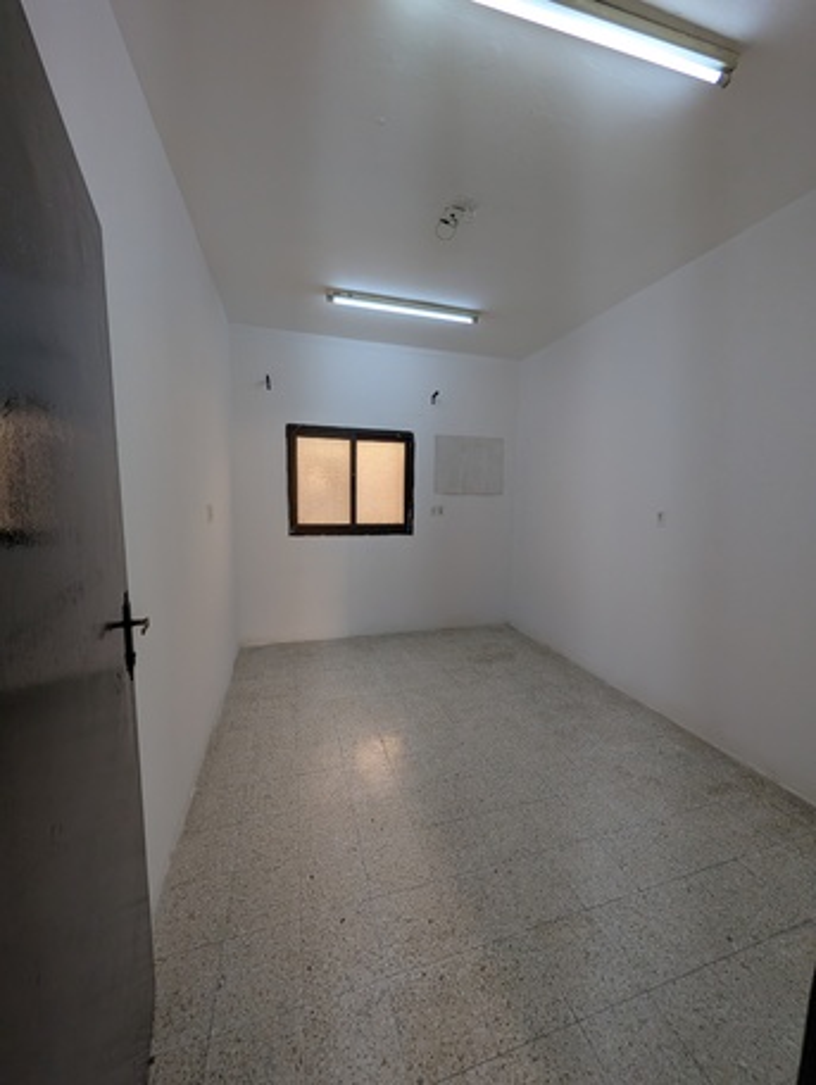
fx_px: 376
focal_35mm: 12
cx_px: 408
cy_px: 542
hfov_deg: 94.6
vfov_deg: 110.5
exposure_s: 1/144
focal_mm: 2.02
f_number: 1.7
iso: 43
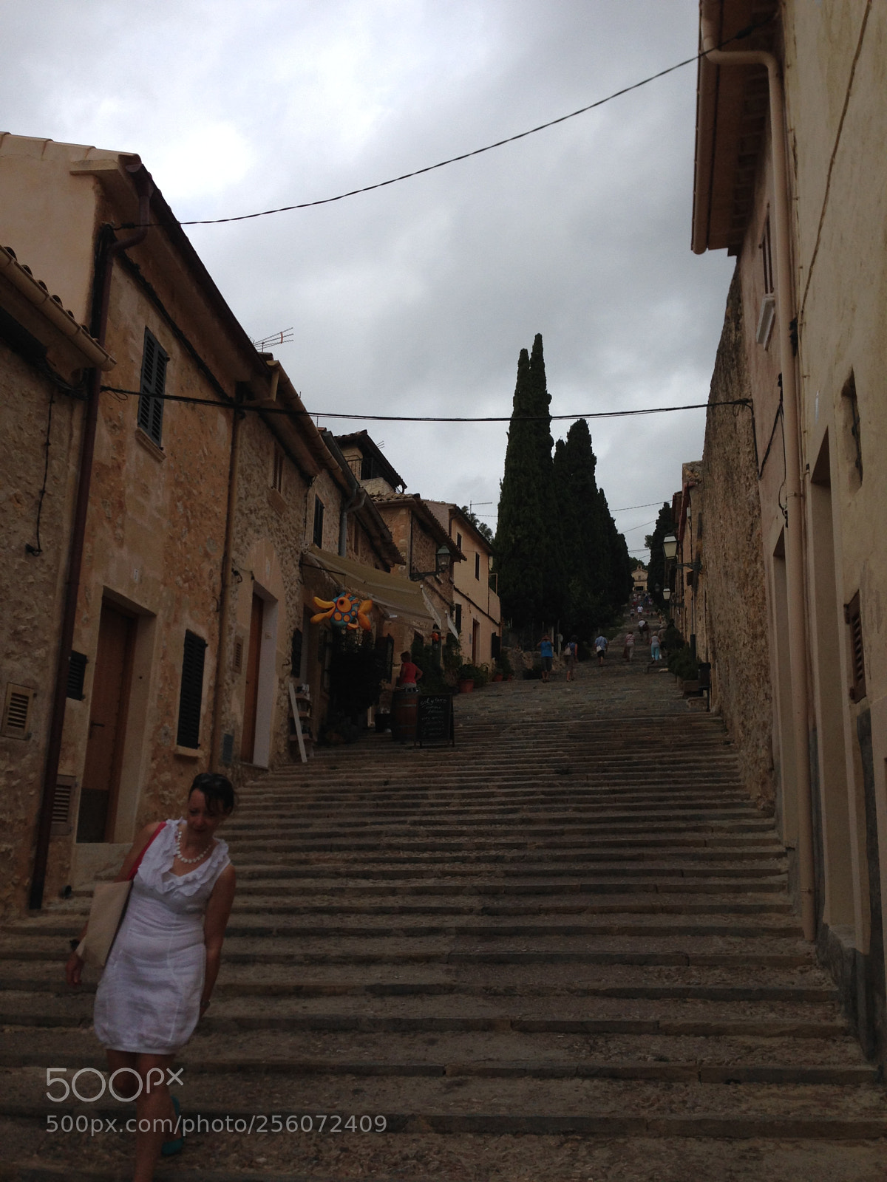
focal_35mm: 33
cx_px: 444
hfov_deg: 42.9
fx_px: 1127
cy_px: 591
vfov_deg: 55.4
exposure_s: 1/1748
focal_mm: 4.12
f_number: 2.4
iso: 50
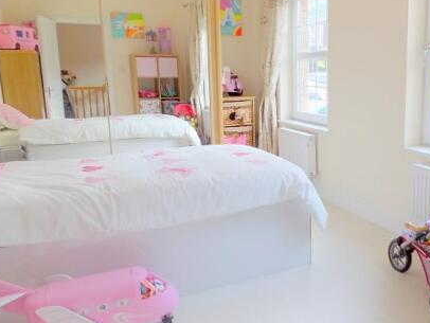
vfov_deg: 42.9
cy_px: 139
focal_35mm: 33
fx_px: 410
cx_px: 293
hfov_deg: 54.0
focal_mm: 4
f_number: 3.1
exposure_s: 1/50
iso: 80
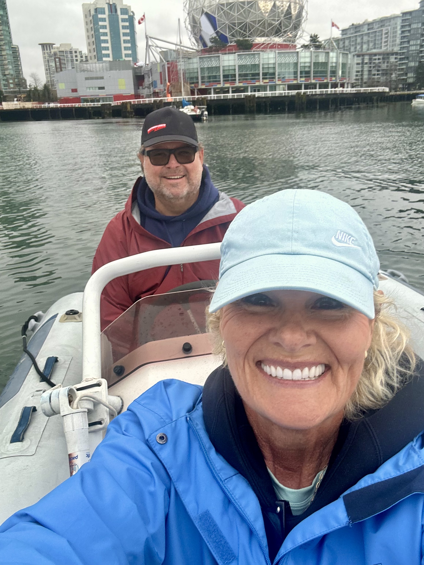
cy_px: 282
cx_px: 212
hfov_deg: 46.8
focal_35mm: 30
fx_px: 490
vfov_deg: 60.0
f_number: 1.9
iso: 25
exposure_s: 1/122
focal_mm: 2.69
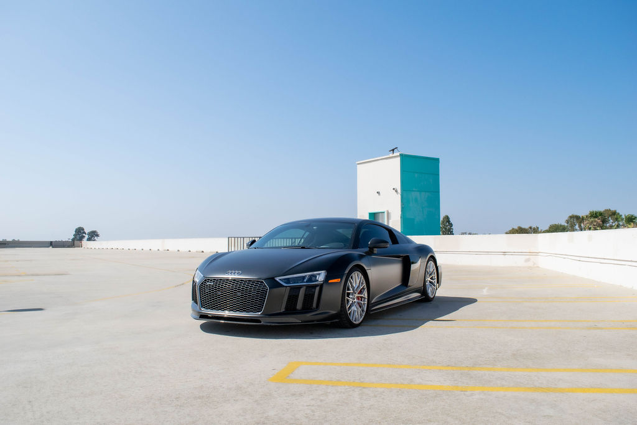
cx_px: 318
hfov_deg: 61.9
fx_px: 531
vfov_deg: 43.6
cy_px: 212
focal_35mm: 30
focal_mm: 20
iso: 400
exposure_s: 1/2000
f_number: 8
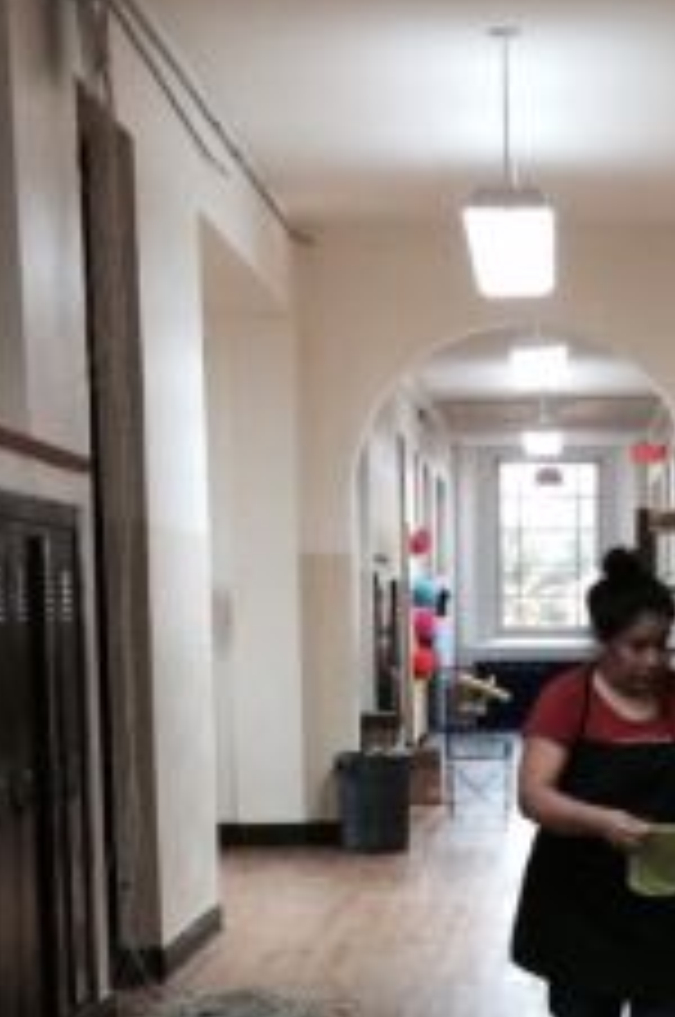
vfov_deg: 23.7
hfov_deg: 16.3
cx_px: 544
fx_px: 2341
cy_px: 968
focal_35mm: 83
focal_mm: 4.12
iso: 160
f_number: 2.2
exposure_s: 1/30
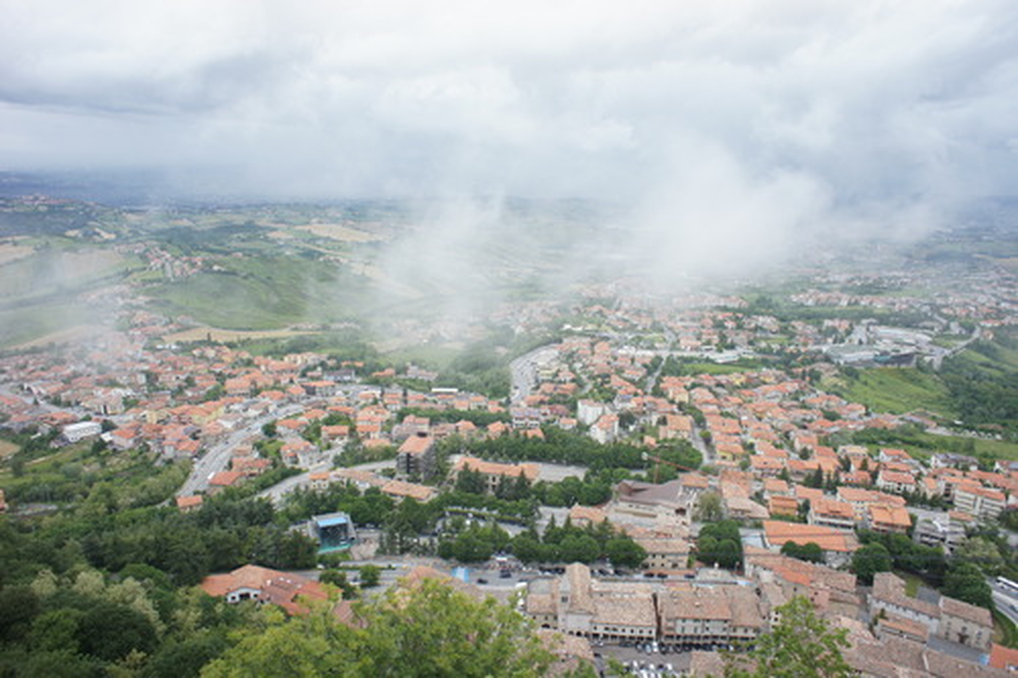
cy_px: 339
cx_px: 509
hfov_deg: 73.8
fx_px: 678
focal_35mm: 24
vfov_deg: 53.1
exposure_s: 1/160
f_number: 6.3
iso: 200
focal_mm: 16
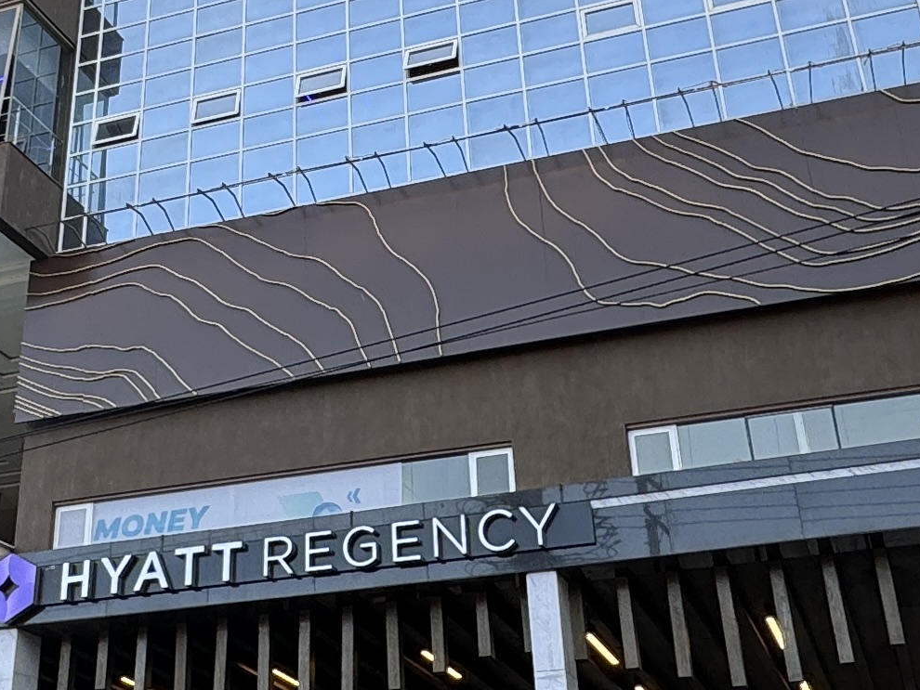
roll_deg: -0.2
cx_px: 286
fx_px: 1515
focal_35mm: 57
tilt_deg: +31.8
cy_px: 140
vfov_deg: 25.2
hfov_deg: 33.4
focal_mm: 2.22
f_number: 2.2
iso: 40
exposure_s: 1/279
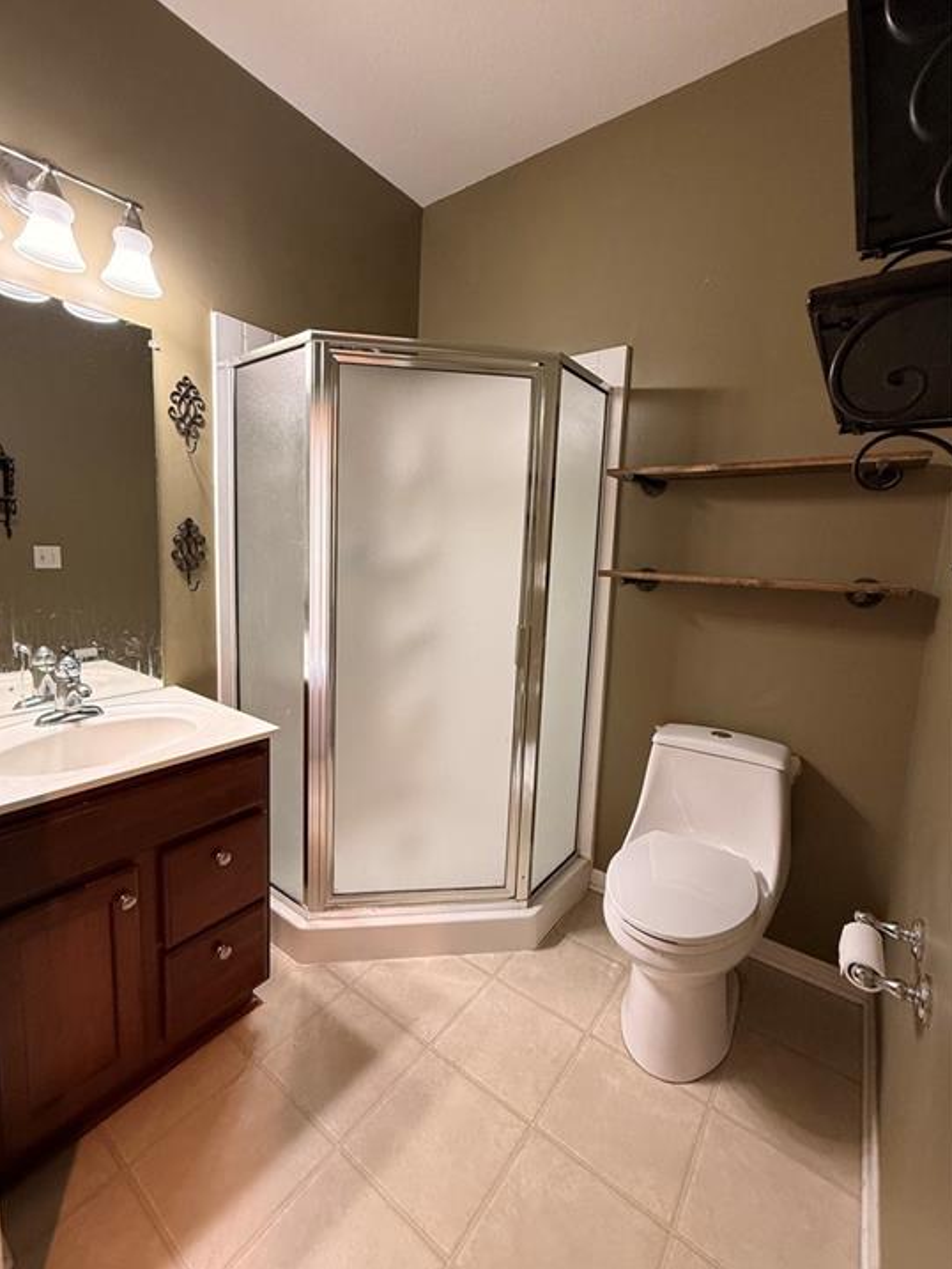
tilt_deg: -6.6
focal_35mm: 15
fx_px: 550
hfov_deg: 81.7
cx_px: 451
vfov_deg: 98.1
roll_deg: -2.5
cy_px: 619
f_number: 2.2
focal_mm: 2.22
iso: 250
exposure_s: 1/60
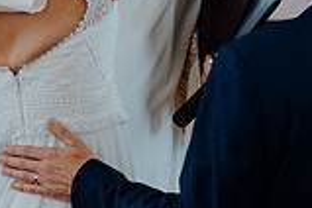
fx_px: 1395
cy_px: 23
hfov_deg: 12.8
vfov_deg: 8.5
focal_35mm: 161
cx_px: 169
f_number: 2.8
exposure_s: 1/200
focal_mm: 44
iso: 500
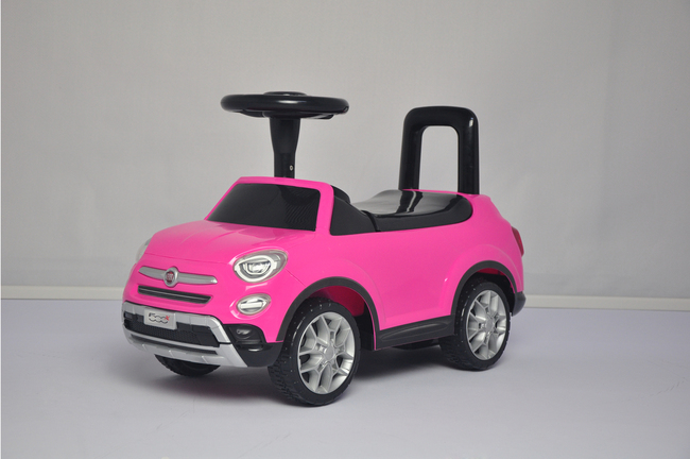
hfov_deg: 26.0
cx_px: 345
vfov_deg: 17.5
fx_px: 1493
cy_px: 230
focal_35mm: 78
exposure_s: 1/30
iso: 560
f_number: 6.3
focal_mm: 52
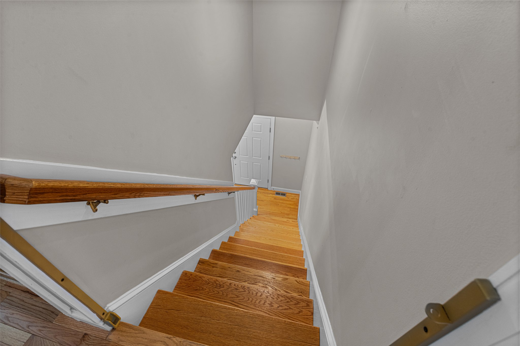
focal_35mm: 15
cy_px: 173
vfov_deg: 77.3
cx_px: 260
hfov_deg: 100.4
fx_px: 217
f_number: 7.1
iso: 400
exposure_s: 1
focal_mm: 15
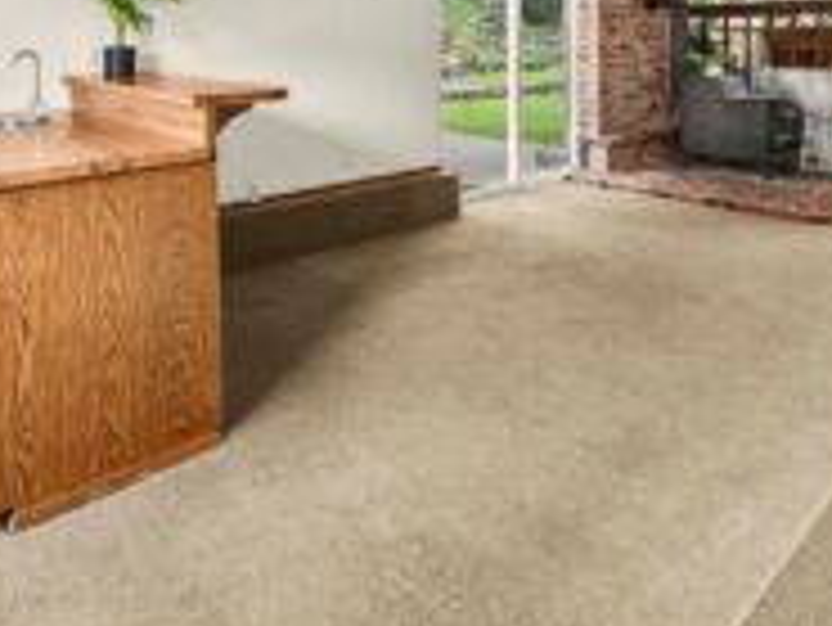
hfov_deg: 65.3
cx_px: 432
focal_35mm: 27
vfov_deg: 46.3
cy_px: 61
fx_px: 649
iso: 1000
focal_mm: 13
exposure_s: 1/6
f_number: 7.1
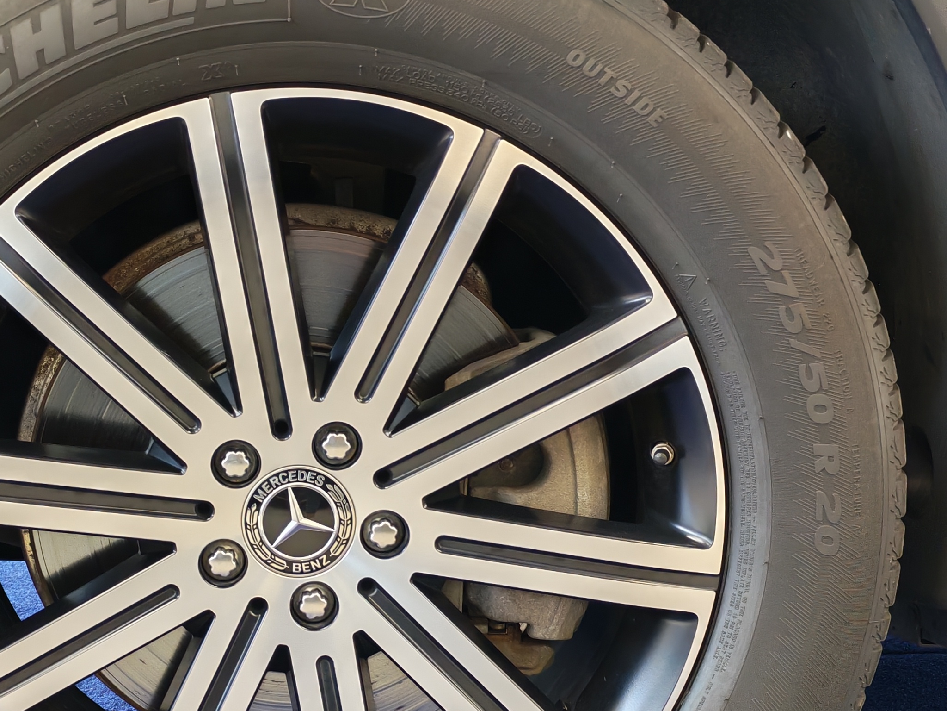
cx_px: 310
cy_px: 490
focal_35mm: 60
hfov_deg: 31.9
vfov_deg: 24.3
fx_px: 1641
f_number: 1.9
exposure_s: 1/100
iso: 640
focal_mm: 6.12
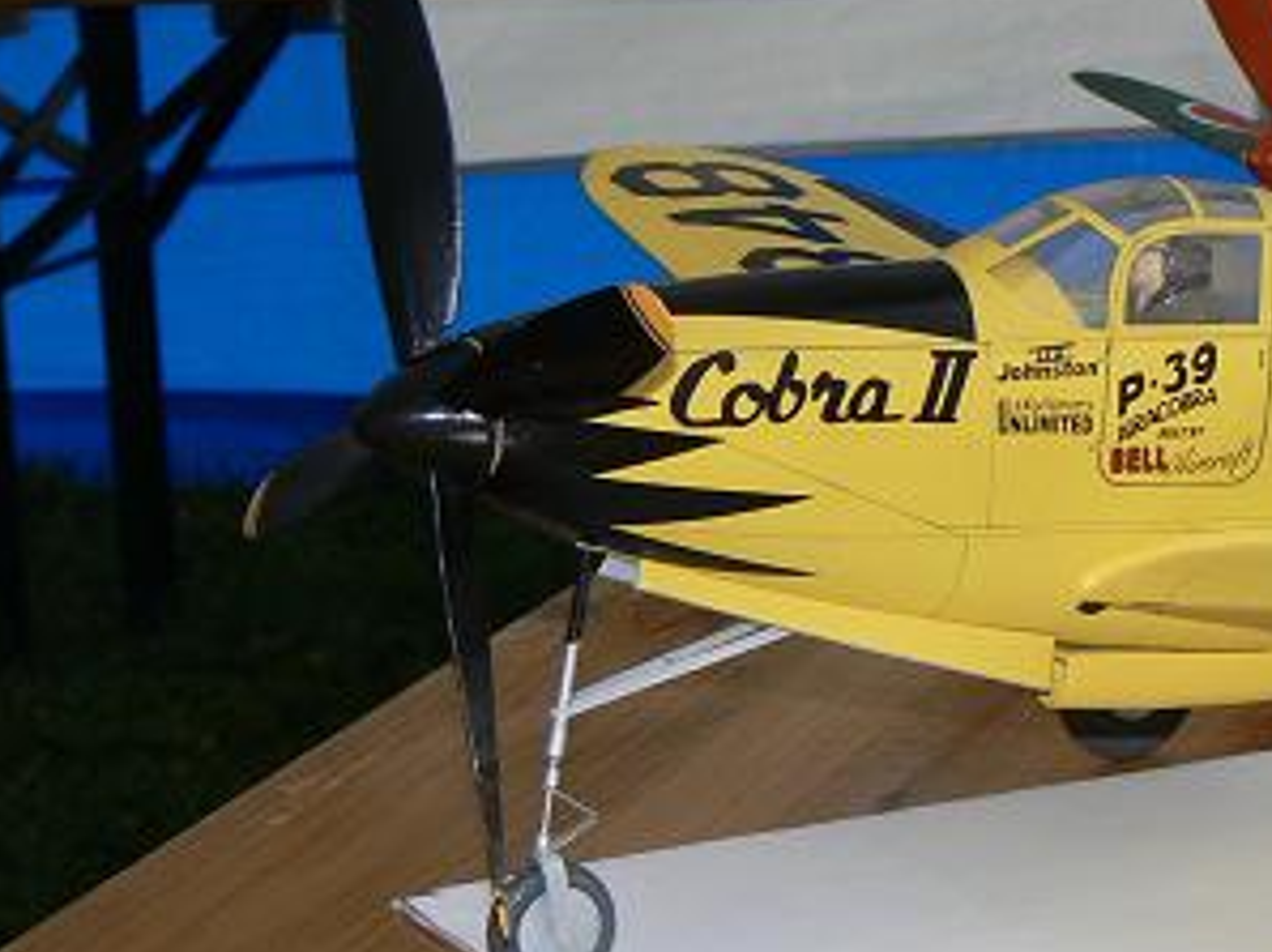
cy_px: 324
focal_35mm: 159
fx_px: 5838
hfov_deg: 12.3
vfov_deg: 9.3
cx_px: 1345
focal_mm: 12.2
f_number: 5.6
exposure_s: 1/250
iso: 80
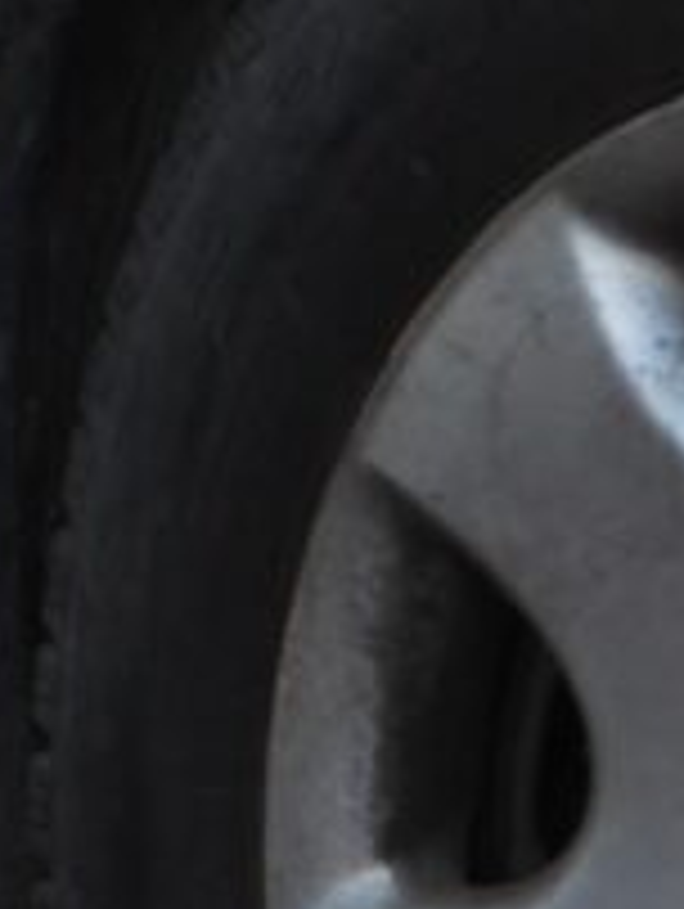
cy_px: -724
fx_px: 15301
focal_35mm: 582
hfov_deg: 2.5
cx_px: -1570
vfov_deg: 3.4
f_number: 4
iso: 100
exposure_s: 1/160
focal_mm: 20.7
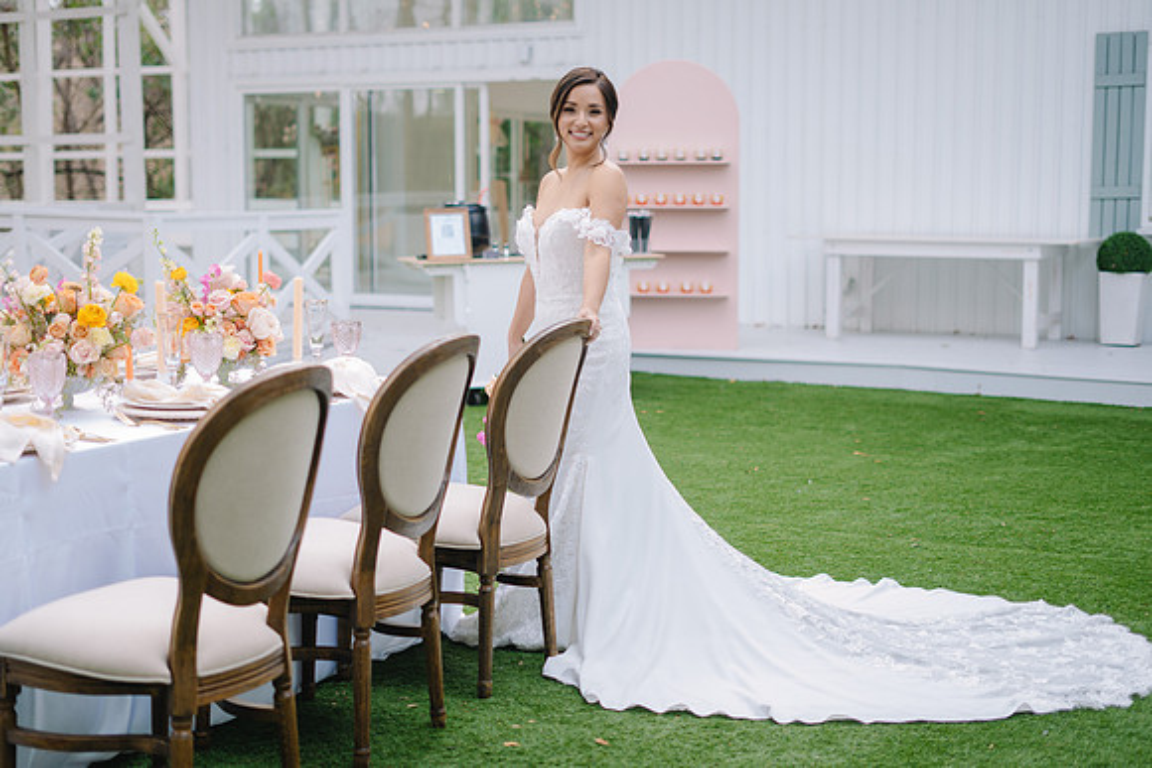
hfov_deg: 37.0
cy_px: 380
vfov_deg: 25.2
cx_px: 548
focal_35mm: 54
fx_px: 1719
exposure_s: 1/160
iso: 50
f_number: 2
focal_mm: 50
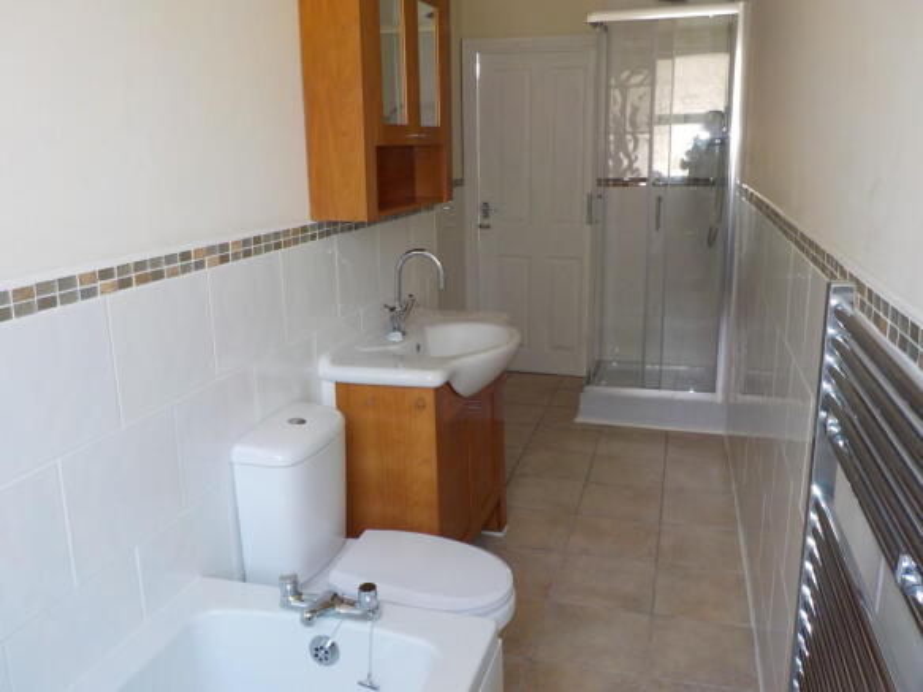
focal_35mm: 30
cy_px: 346
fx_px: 800
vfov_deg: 46.8
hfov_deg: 60.0
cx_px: 462
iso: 140
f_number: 3.3
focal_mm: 4.1
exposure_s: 1/30
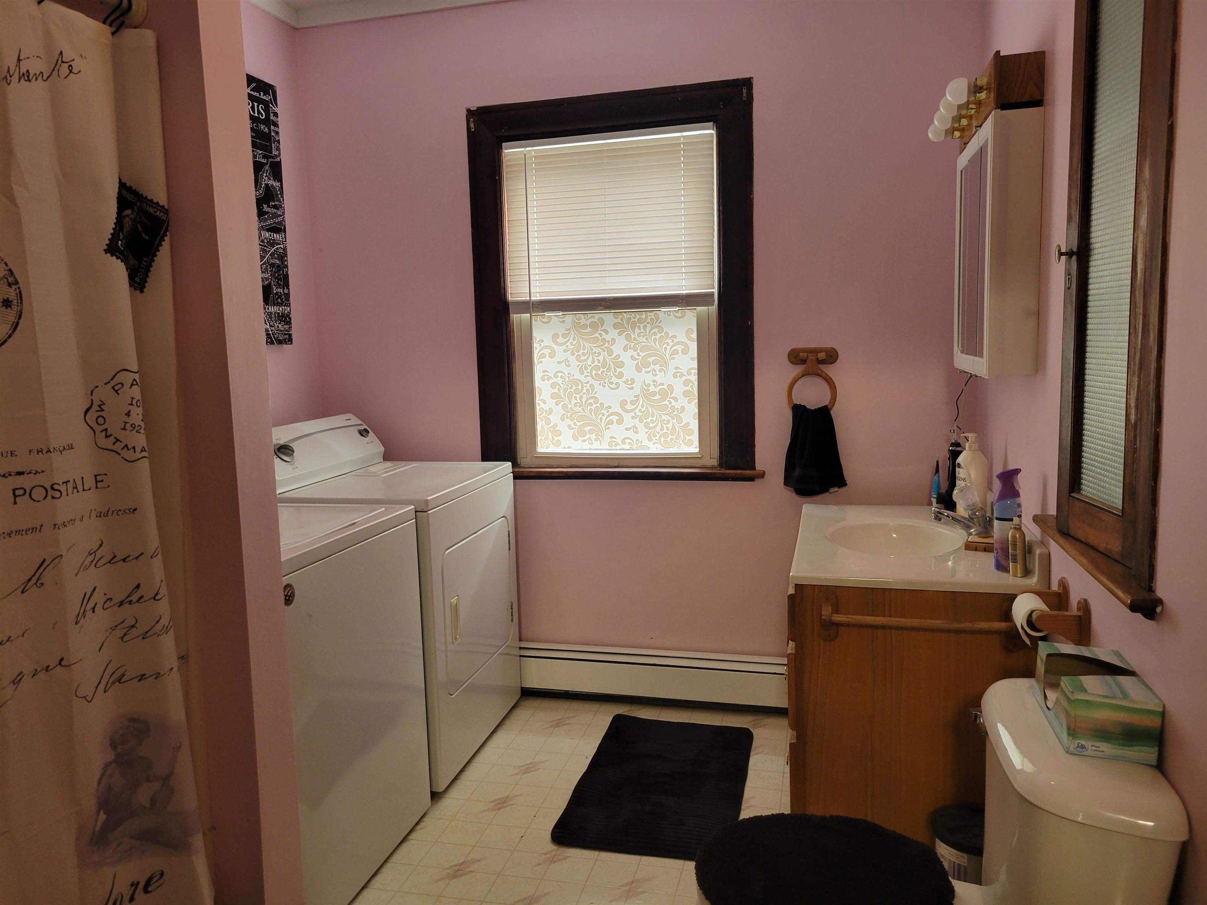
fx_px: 907
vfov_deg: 53.1
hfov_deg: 67.3
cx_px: 604
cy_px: 452
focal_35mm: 26
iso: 160
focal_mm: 5.4
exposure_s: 1/40
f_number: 1.8
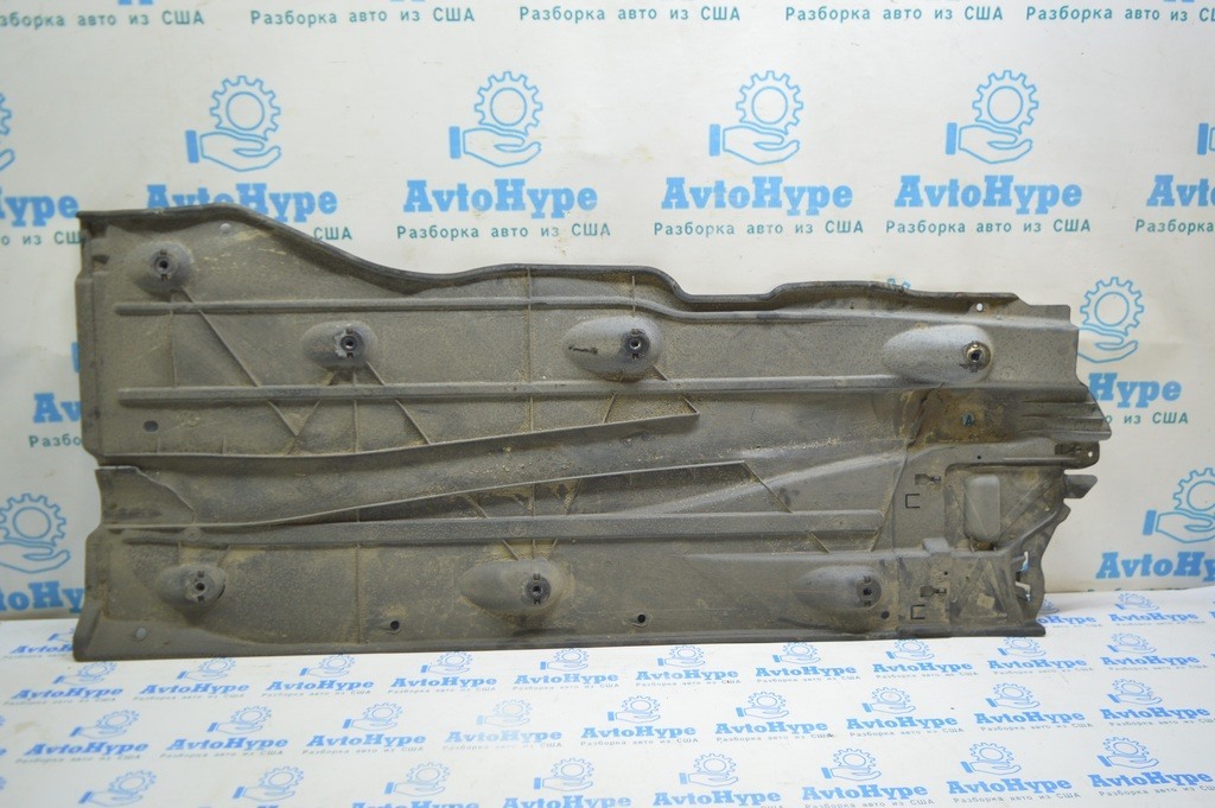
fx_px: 910
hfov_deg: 67.4
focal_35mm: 27
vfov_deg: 47.9
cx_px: 608
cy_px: 404
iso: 400
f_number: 3.5
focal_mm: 18
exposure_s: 1/40
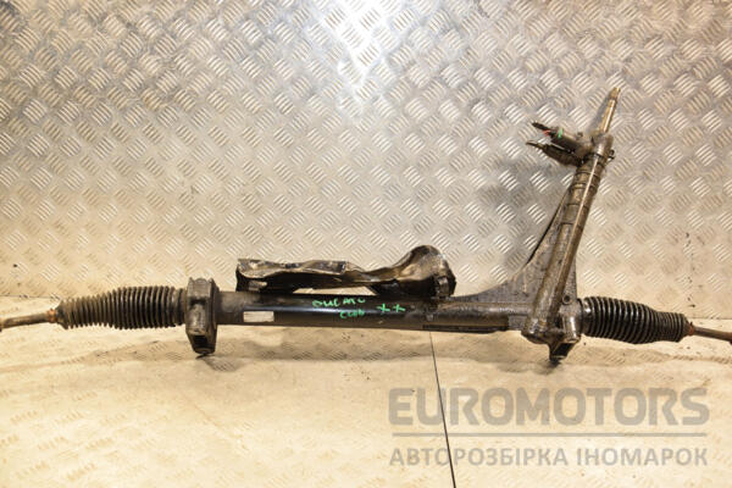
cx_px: 366
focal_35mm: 38
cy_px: 244
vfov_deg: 35.5
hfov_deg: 51.3
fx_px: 762
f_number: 5
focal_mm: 25
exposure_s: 1/200
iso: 800
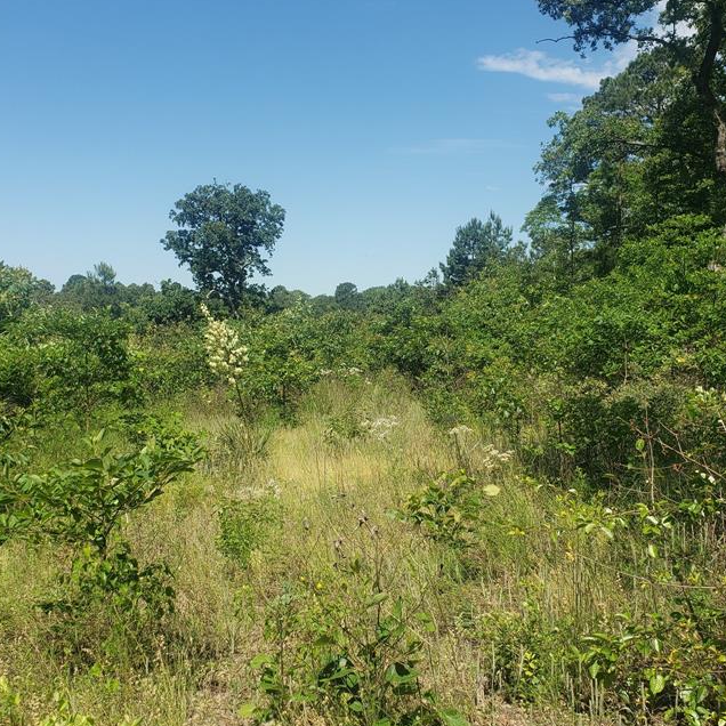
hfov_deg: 44.9
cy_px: 339
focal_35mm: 37
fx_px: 878
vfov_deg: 44.9
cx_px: 356
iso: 50
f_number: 2.4
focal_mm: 4.3
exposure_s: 1/1283
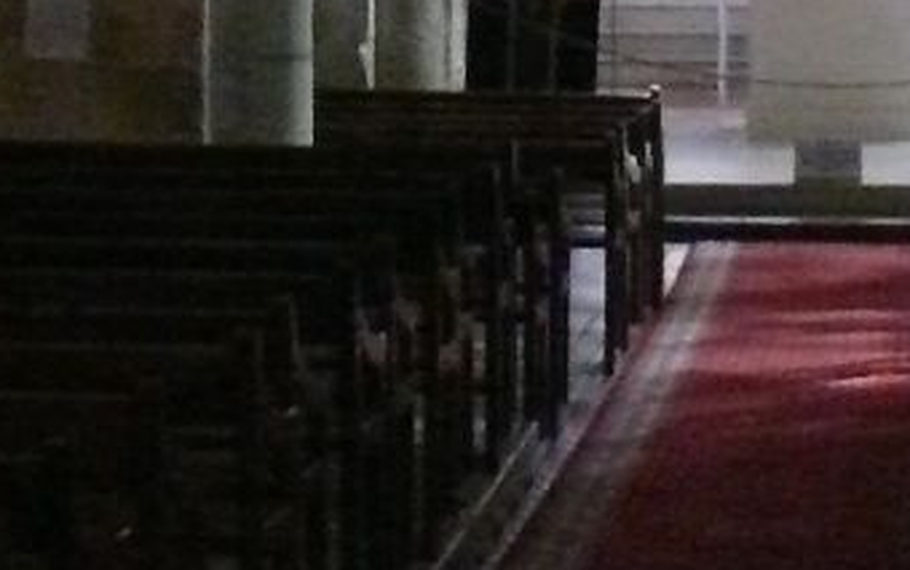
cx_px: 182
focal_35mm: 199
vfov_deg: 6.1
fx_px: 4939
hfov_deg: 10.5
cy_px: -1148
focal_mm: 7.4
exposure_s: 1/20
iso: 800
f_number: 2.8
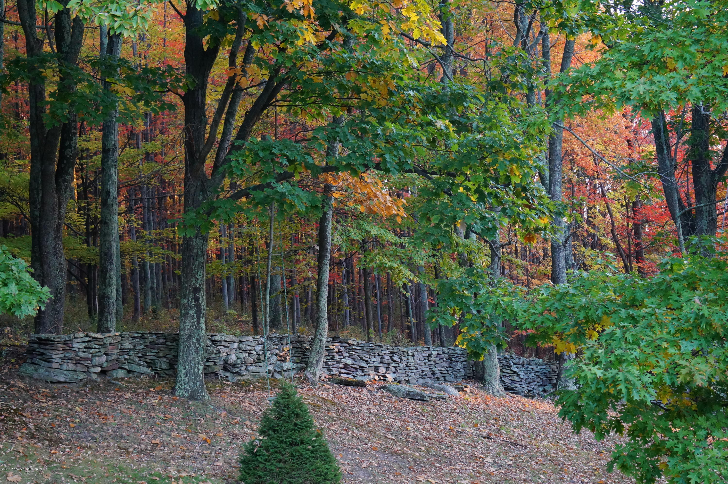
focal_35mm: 82
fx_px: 1666
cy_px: 242
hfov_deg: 24.6
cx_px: 364
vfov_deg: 16.5
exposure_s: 1/100
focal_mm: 55
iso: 1600
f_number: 4.5
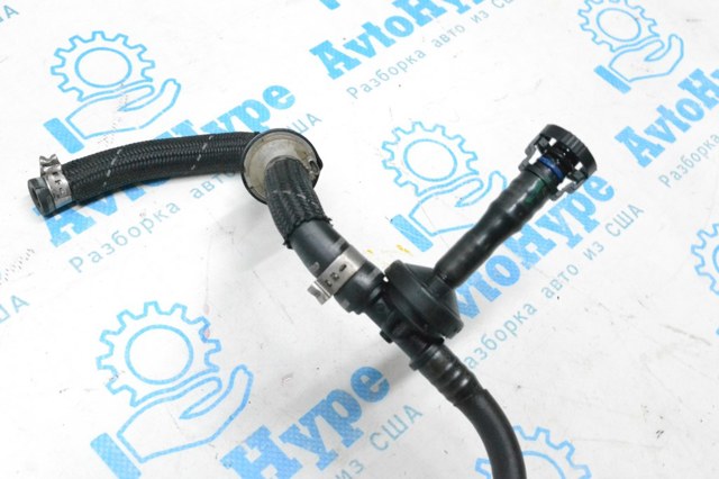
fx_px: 958
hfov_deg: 41.1
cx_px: 360
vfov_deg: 28.0
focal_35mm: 48
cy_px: 240
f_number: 10
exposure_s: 1/125
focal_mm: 32
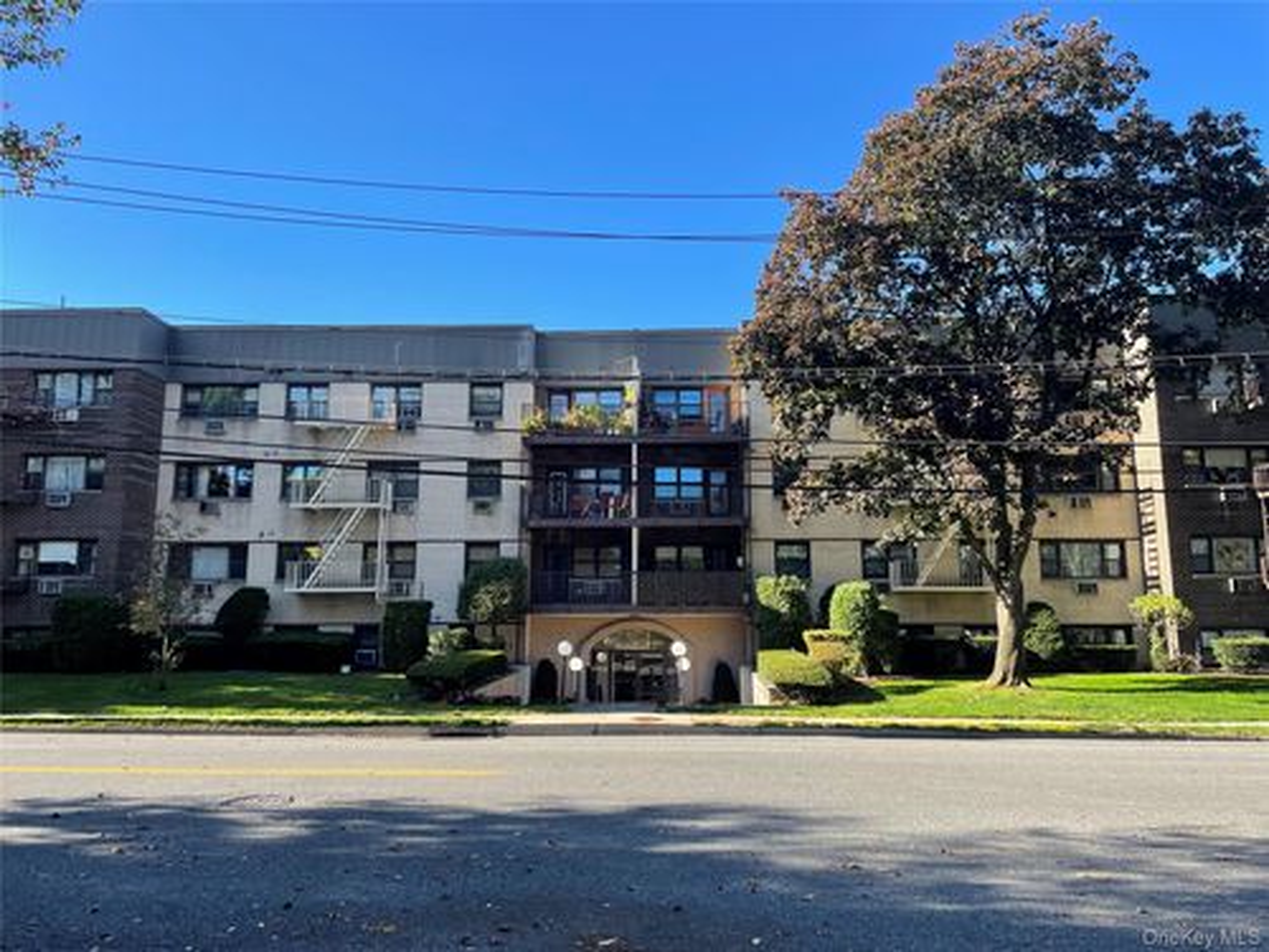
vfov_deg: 53.1
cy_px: 476
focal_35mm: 26
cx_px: 634
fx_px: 953
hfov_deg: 67.3
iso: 32
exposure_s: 1/1125
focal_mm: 4.2
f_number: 1.6
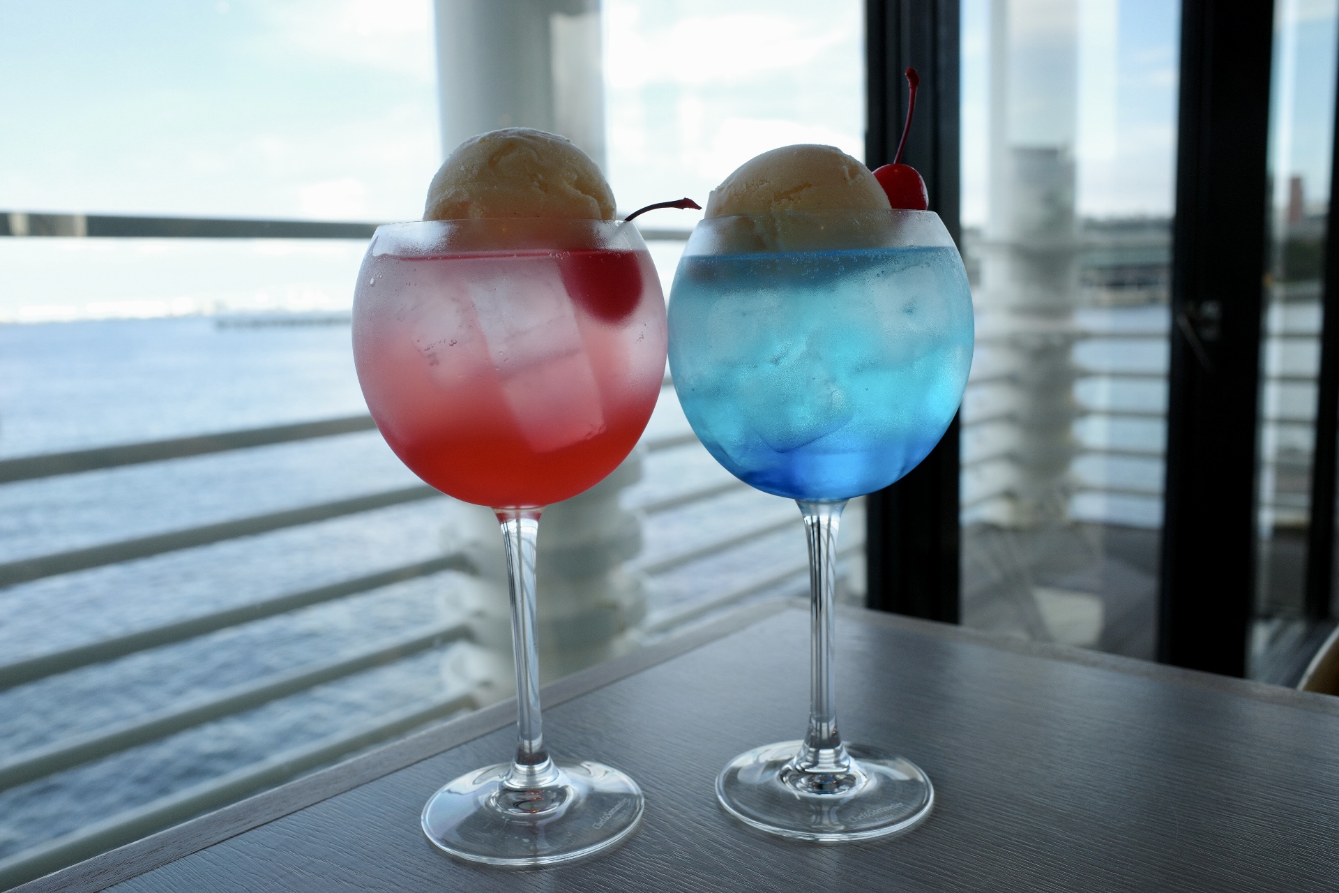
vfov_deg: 46.4
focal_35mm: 28
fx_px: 1041
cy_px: 446
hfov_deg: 65.5
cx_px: 670
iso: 200
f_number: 4
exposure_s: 1/250
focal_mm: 18.3
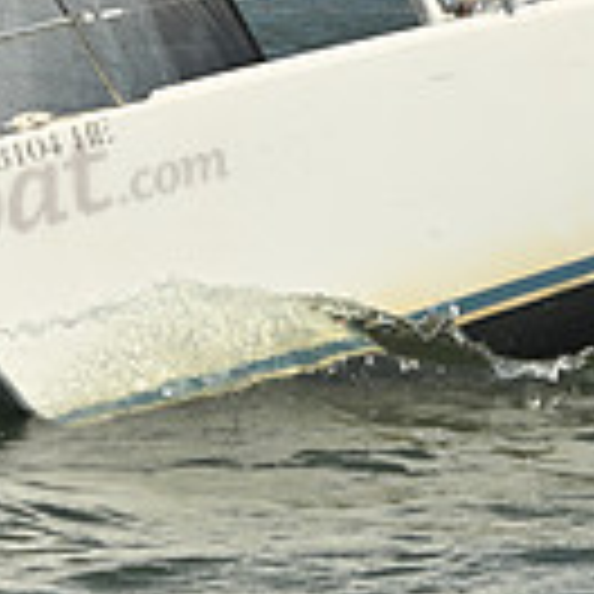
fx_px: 6251
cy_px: -70
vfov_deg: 5.4
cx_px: 464
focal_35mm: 322
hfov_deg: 5.4
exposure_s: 1/1250
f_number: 11
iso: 320
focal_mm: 86
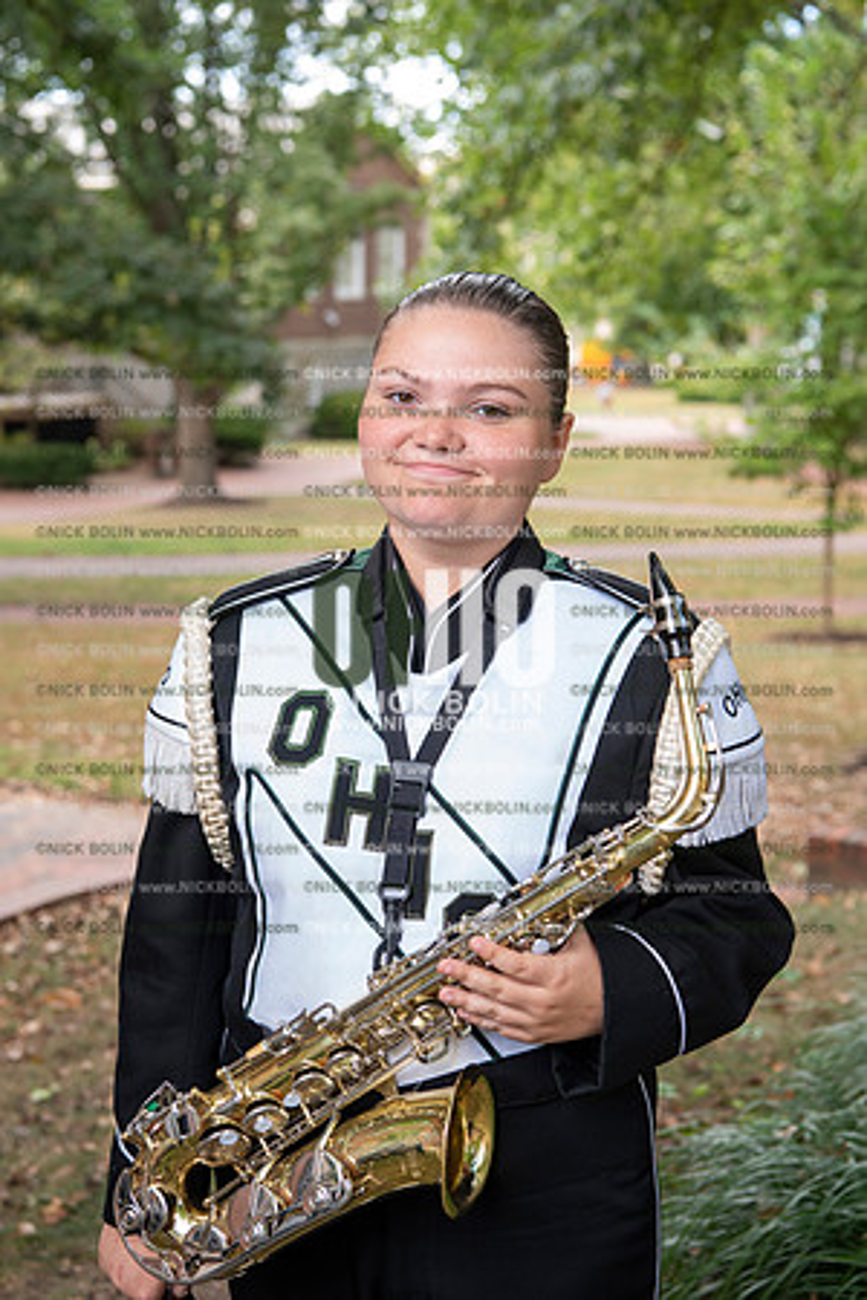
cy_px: 650
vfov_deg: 34.5
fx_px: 2095
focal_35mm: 58
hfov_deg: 23.4
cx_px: 434
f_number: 5
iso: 500
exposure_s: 1/100
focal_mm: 58
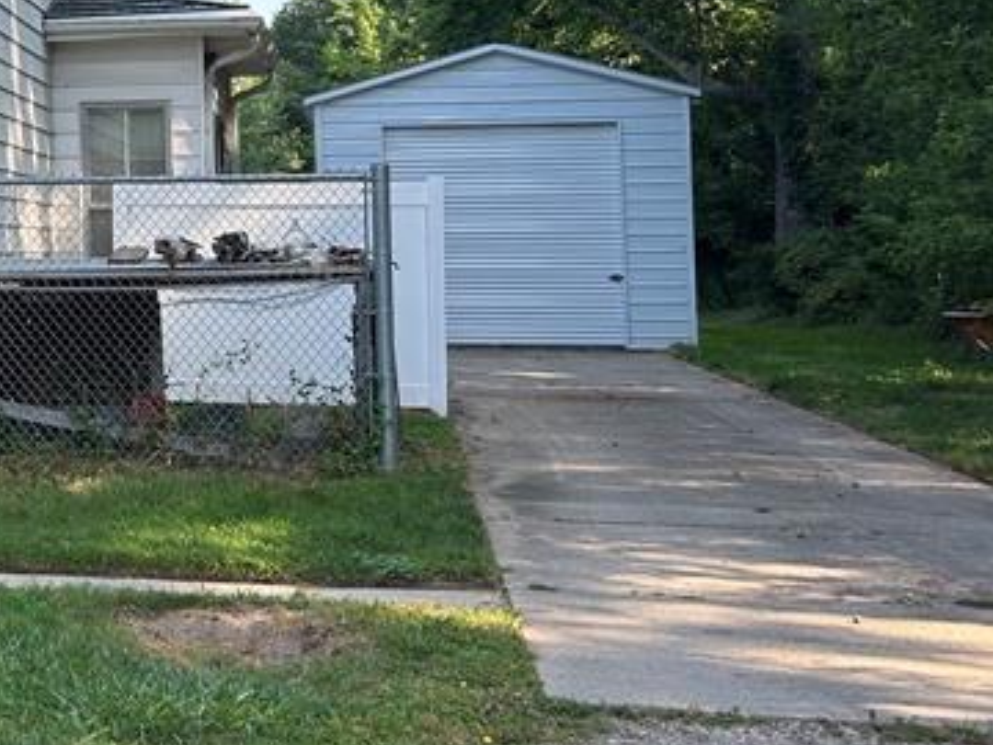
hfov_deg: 23.7
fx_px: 2123
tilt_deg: +4.0
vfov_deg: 19.5
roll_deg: -0.2
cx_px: -240
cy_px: 52
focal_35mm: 74
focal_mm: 5.7
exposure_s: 1/840
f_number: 1.5
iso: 50
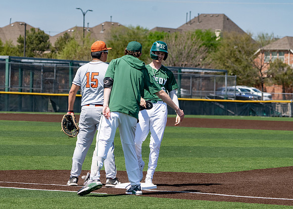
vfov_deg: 8.4
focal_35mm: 170
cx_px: 149
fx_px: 1418
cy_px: 89
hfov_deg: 11.8
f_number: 6.3
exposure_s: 1/2500
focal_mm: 140
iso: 800
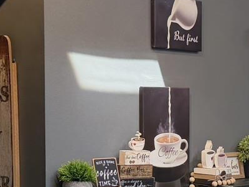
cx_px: 165
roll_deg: +0.3
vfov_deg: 12.0
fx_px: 885
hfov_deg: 16.0
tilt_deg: -2.6
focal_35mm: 123
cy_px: 135
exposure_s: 1/191
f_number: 1.78
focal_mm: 6.76
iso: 80
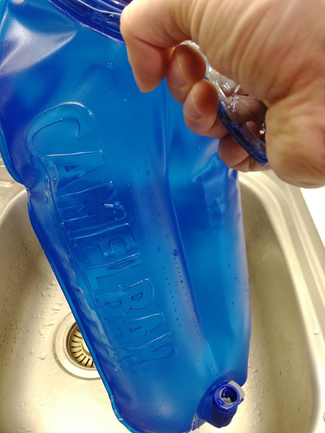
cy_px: 216
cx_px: 162
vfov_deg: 65.3
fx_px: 338
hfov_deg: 51.4
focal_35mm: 27
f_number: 2.2
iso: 200
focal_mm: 3.95
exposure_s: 1/33.3
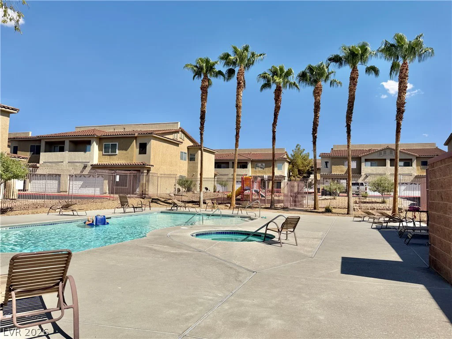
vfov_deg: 56.8
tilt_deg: +3.9
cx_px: 226
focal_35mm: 24
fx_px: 313
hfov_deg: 71.6
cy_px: 170
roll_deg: -3.0
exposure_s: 1/8130
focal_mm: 6.76
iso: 80
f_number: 1.78
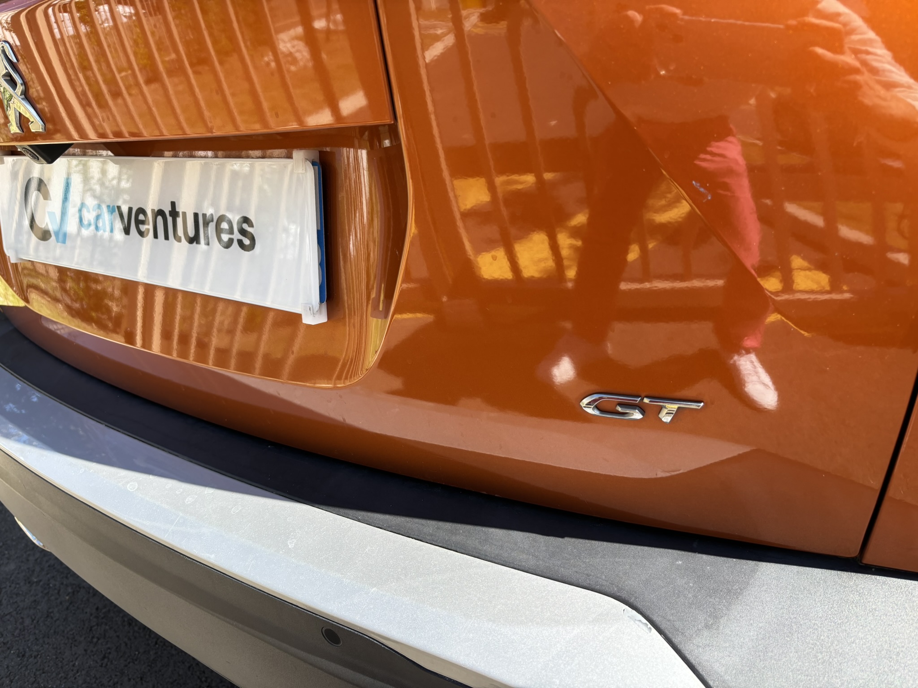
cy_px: 344
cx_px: 459
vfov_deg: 53.1
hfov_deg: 67.3
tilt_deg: -23.2
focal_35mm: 26
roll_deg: +7.4
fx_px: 690
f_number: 1.6
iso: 50
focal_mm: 5.96
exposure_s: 1/615
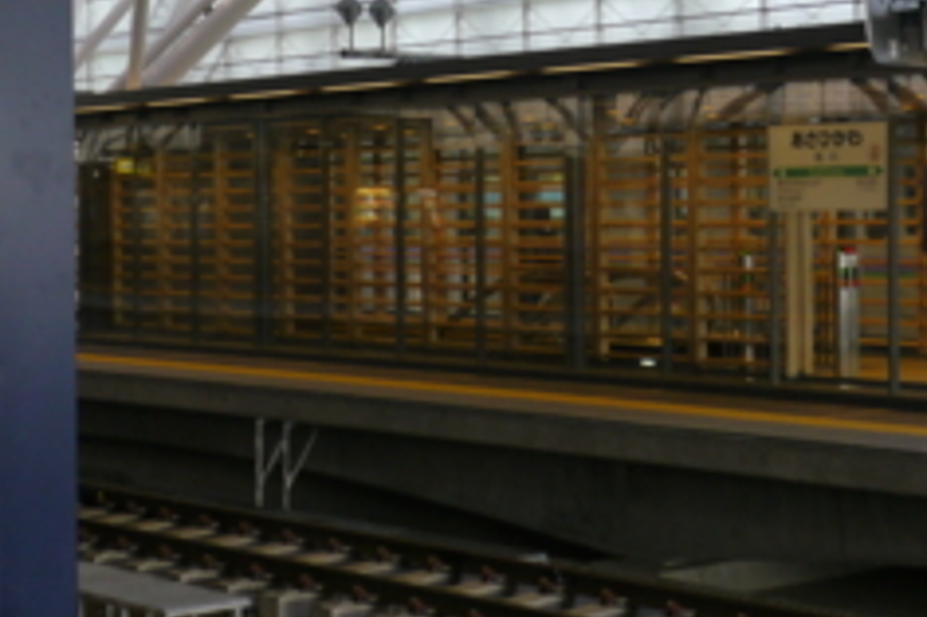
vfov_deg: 15.1
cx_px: 585
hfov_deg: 22.6
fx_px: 2316
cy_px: 189
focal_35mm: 90
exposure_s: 1/60
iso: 250
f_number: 4.2
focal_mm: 17
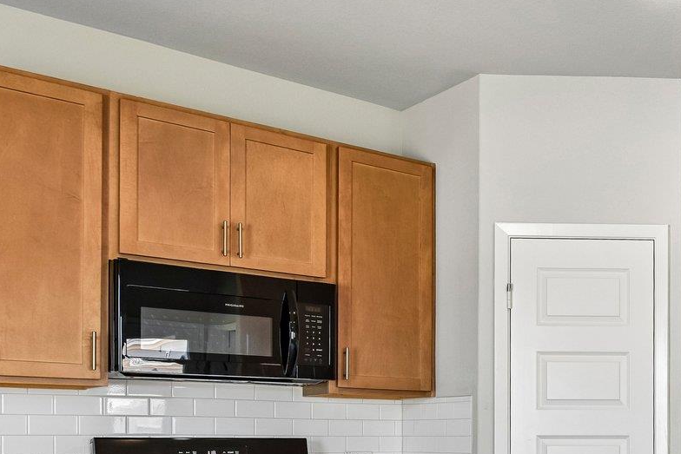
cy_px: 447
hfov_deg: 34.3
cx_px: 802
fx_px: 889
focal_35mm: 47
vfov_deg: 27.1
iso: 250
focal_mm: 18
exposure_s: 1/20
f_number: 8
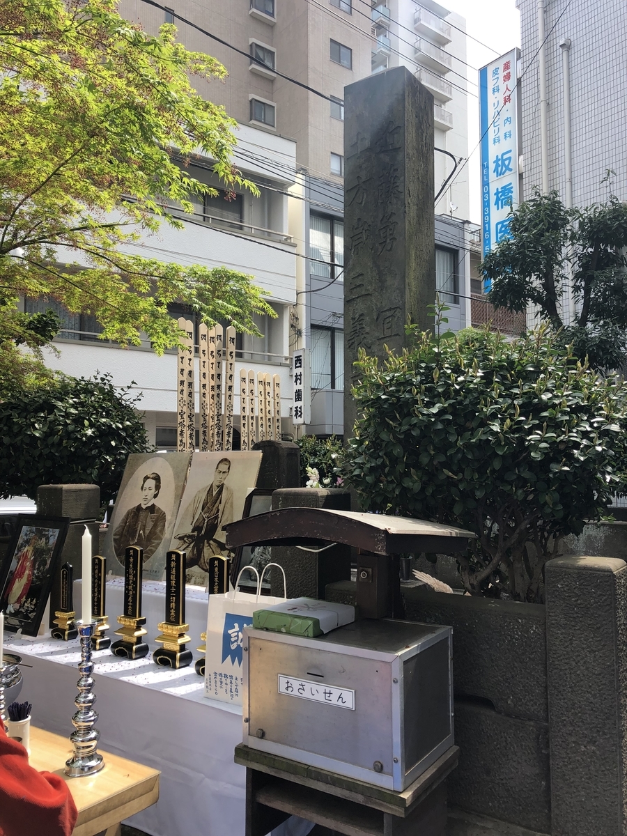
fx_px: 676
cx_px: 314
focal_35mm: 28
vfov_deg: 63.4
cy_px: 418
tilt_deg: +4.3
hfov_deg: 49.7
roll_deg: +0.0
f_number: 1.8
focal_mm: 3.99
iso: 20
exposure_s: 1/607
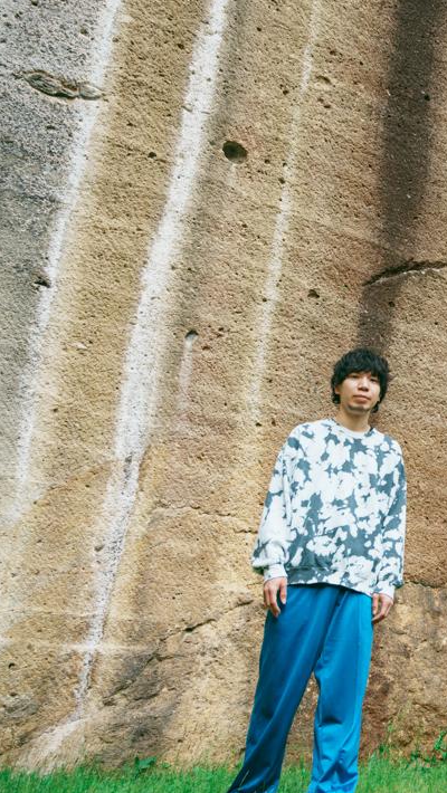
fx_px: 905
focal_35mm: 43
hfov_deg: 24.6
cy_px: 401
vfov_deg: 47.3
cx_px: 563
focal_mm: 18
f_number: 3.5
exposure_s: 1/80
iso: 100
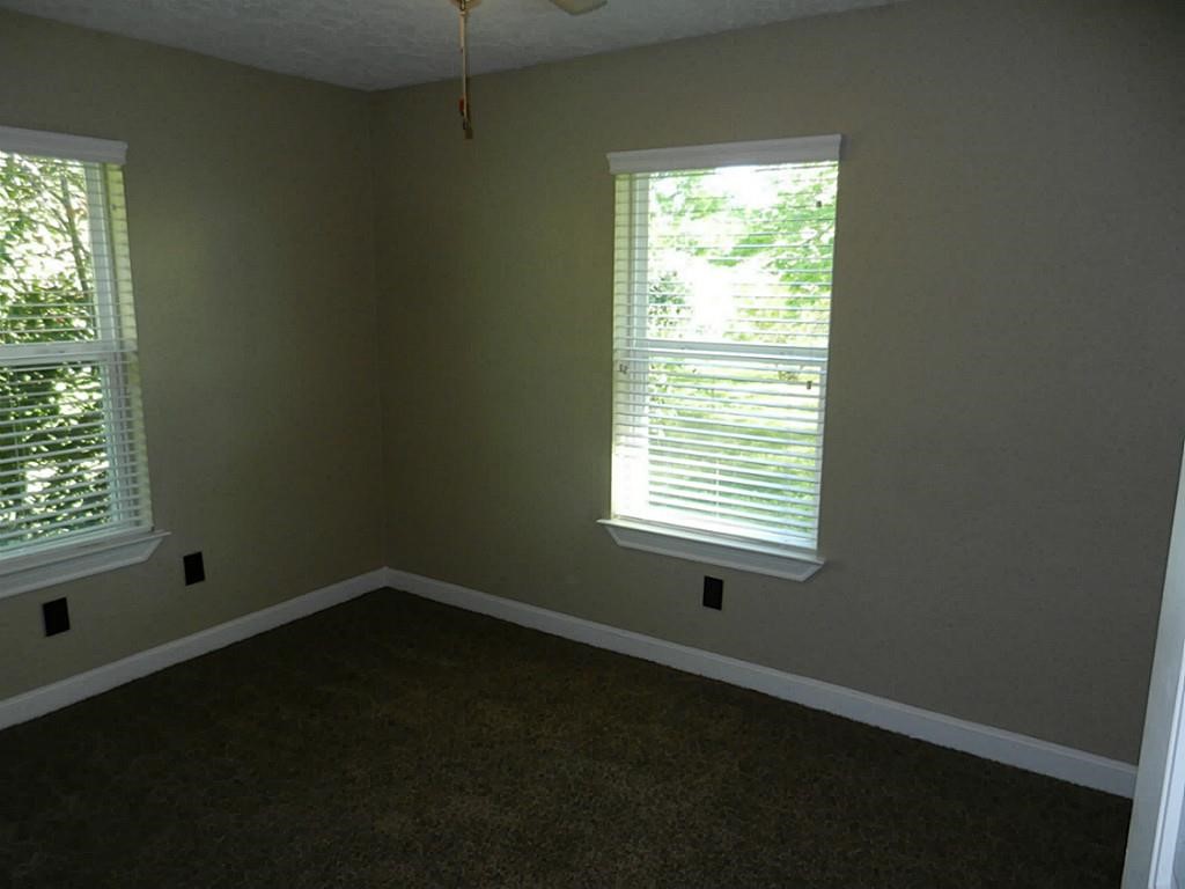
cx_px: 592
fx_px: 856
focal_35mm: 25
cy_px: 444
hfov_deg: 69.4
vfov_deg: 54.9
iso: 200
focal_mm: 4.5
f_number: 3.5
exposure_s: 1/30
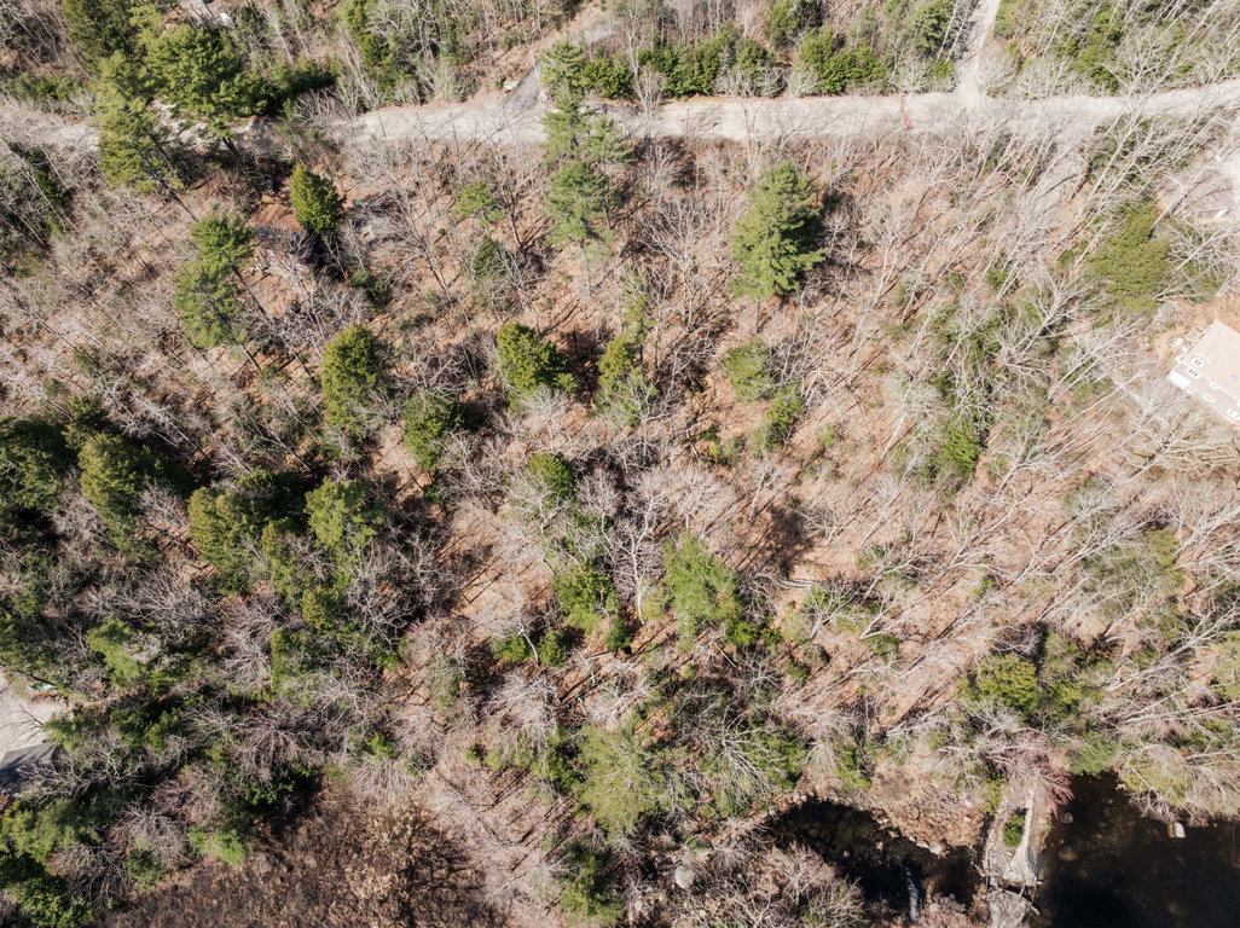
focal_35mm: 24
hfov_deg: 71.6
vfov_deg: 56.8
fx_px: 859
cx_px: 620
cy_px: 464
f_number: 2.8
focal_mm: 12.29
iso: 100
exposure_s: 1/1600
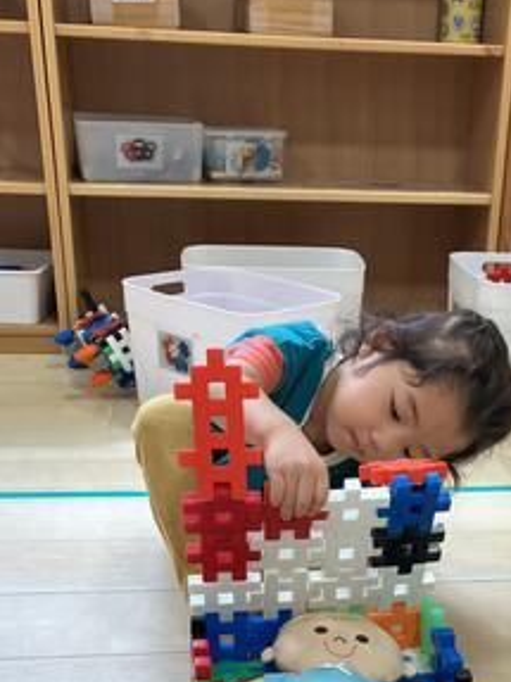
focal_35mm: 52
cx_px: 359
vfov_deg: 35.2
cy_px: 583
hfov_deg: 27.8
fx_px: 1024
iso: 40
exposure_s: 1/114
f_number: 1.8
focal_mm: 3.99
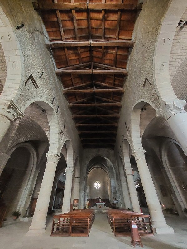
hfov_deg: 89.9
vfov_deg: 106.2
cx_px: 94
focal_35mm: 13
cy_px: 124
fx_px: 94
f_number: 2.2
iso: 1000
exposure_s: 1/10
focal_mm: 1.74
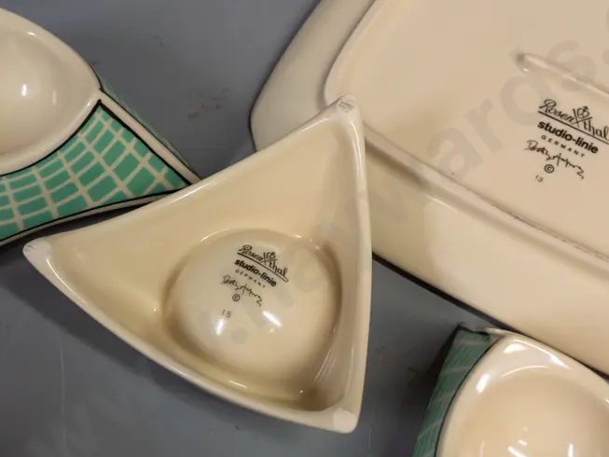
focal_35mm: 69
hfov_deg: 27.9
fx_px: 1214
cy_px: 179
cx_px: 418
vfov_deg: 21.3
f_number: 5.6
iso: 3200
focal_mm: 22
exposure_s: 1/250
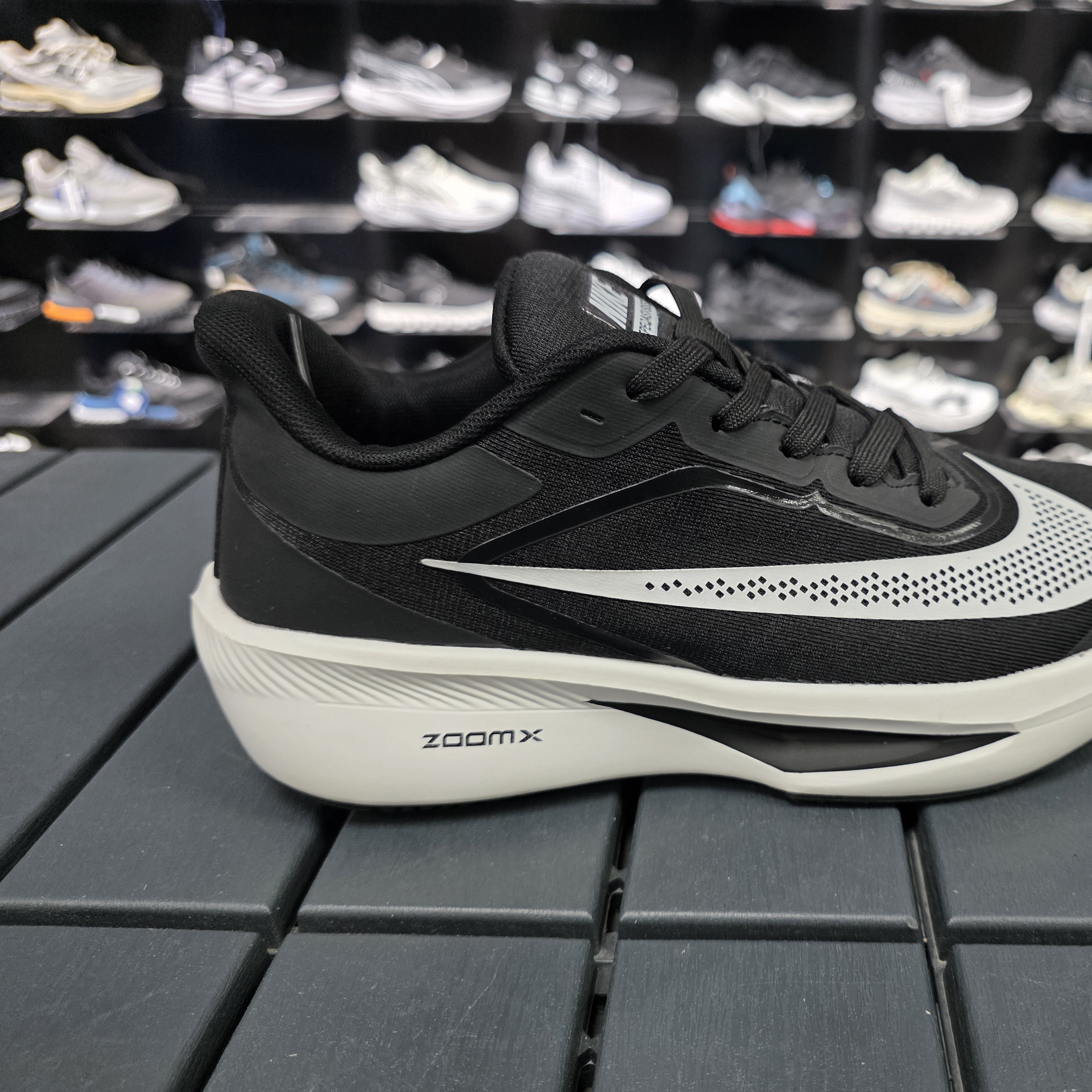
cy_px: 548
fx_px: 999
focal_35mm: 28
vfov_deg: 57.3
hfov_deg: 55.9
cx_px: 739
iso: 160
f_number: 1.7
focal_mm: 6.3
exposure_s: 1/100
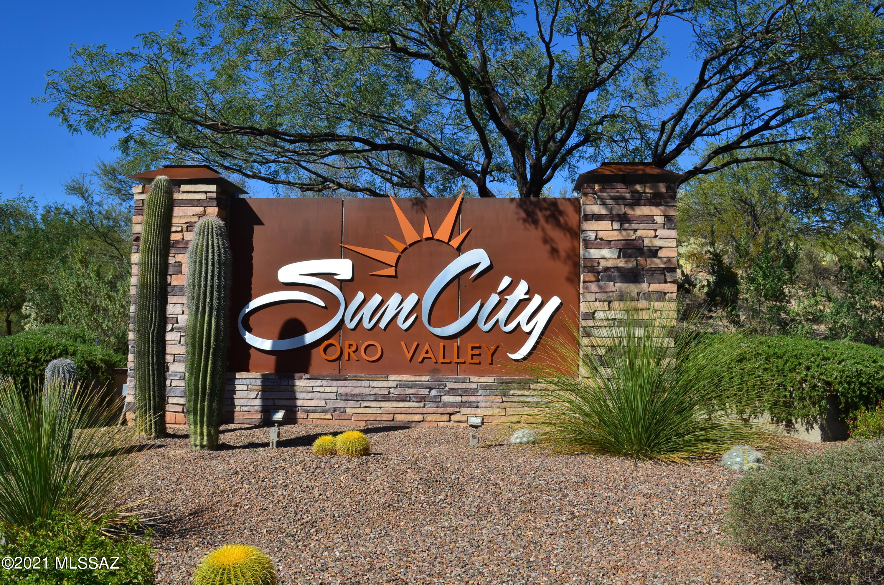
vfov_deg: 36.7
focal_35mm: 36
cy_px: 292
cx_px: 442
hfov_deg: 53.2
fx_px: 882
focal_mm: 24
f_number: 11
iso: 200
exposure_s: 1/400
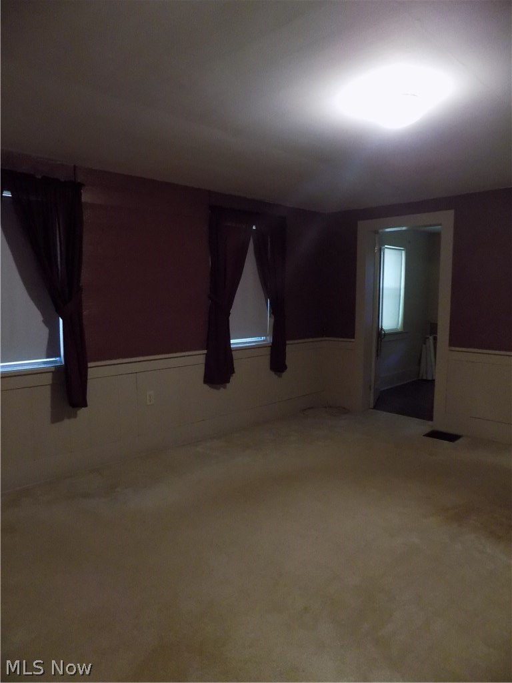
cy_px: 342
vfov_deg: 73.9
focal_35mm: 23
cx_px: 256
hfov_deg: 58.9
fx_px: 454
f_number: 3.1
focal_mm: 4
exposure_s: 1/10
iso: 400
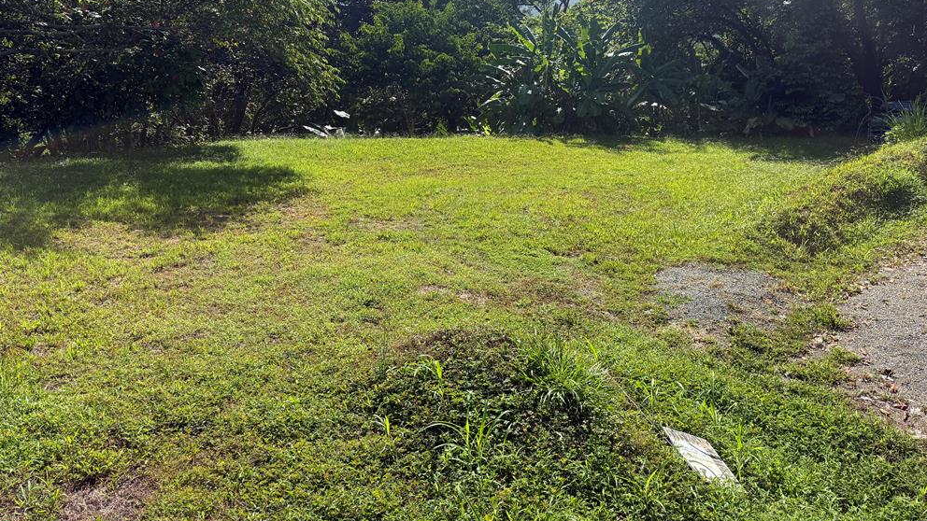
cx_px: 478
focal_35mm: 27
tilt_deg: -4.4
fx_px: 664
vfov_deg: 42.3
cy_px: 169
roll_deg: -1.3
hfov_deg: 69.8
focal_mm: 6.76
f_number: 1.78
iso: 100
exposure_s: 1/3584
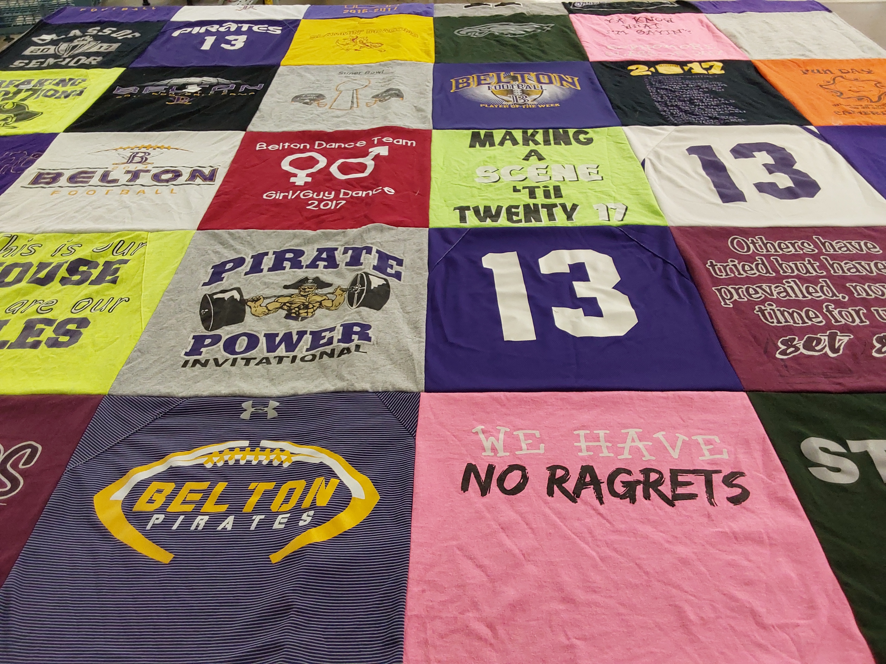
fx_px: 717
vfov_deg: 49.7
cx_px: 443
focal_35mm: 28
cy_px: 332
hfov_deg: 63.4
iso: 100
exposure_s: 1/50
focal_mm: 2.91
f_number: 1.9
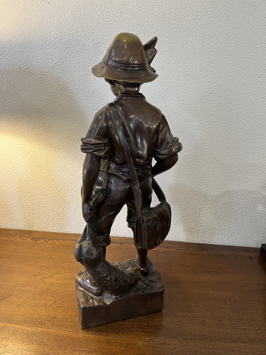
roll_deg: +0.0
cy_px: 178
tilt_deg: -18.2
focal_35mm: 26
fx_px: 266
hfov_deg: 53.1
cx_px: 133
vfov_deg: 67.3
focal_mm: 5.1
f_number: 1.6
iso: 80
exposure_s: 1/50
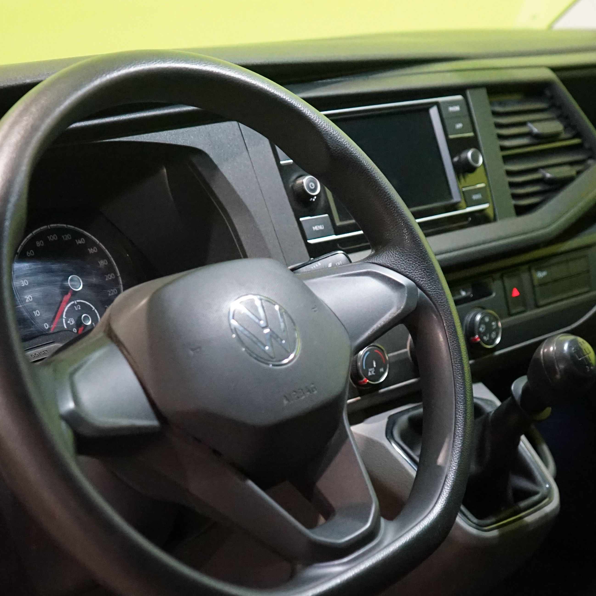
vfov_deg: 28.1
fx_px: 1188
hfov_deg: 28.1
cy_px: 364
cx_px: 333
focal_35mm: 61
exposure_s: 1/100
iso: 6400
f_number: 4
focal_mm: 31
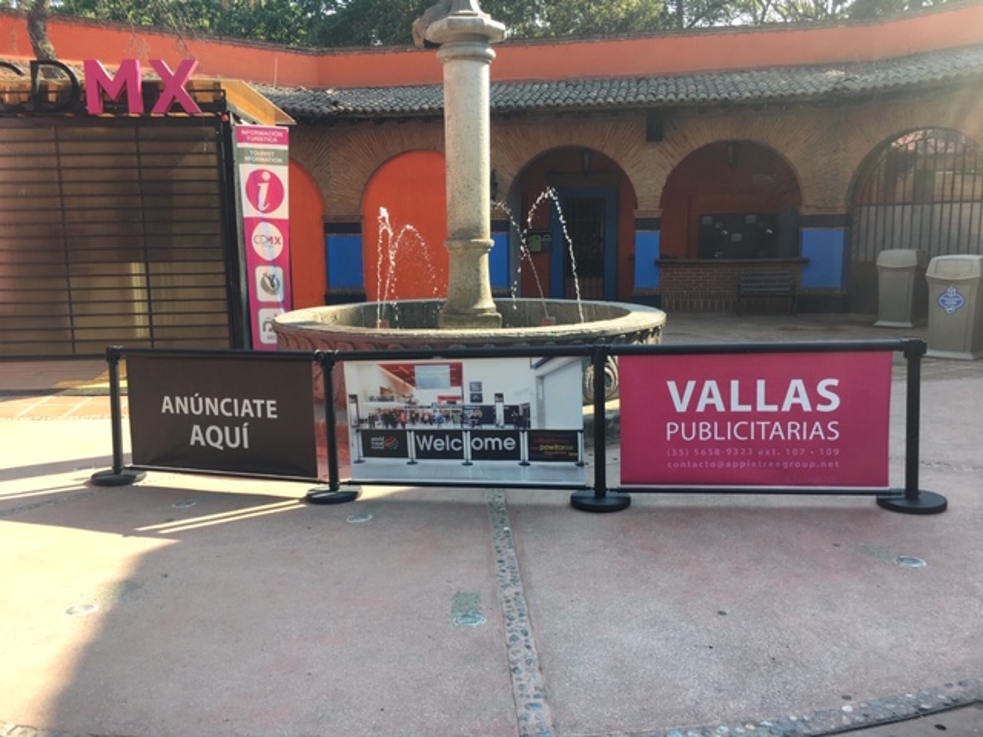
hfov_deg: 61.7
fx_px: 824
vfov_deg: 48.2
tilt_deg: -9.2
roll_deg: +0.2
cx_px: 492
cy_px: 368
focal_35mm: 29
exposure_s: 1/262
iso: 25
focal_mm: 4.15
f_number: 2.2
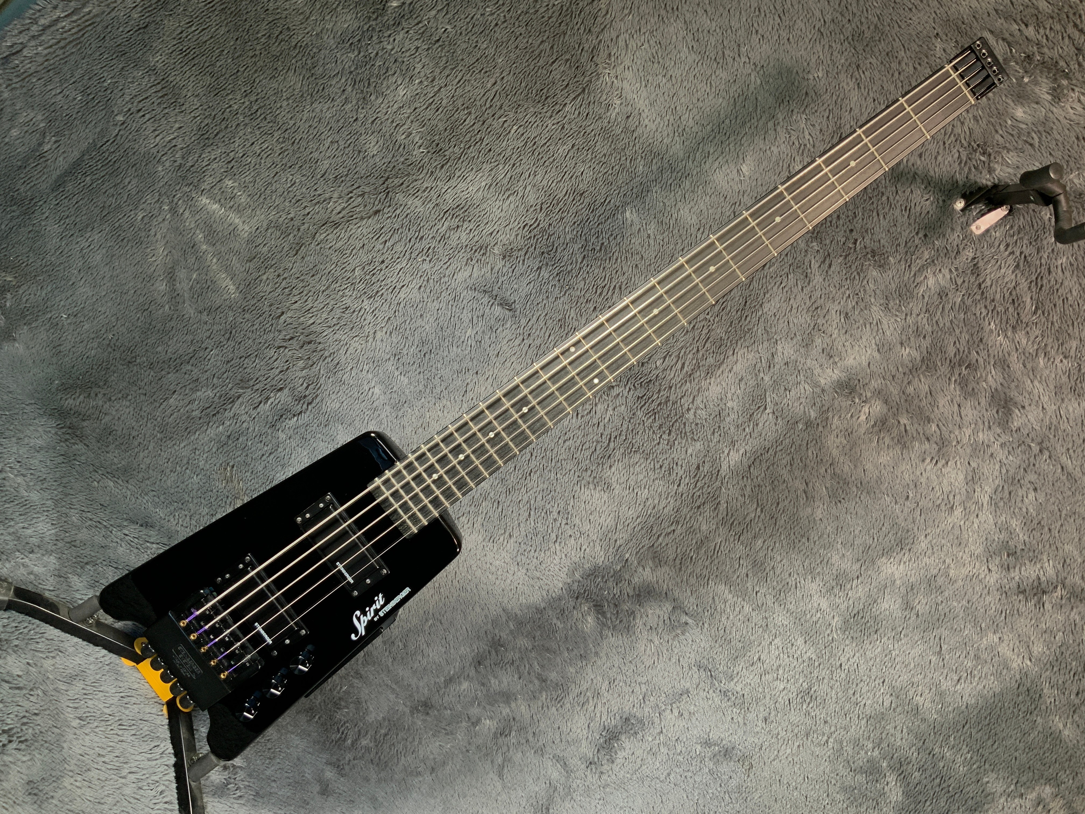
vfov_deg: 48.2
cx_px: 542
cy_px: 407
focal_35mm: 29
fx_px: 909
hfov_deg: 61.7
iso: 32
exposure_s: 1/60
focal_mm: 3
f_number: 1.8
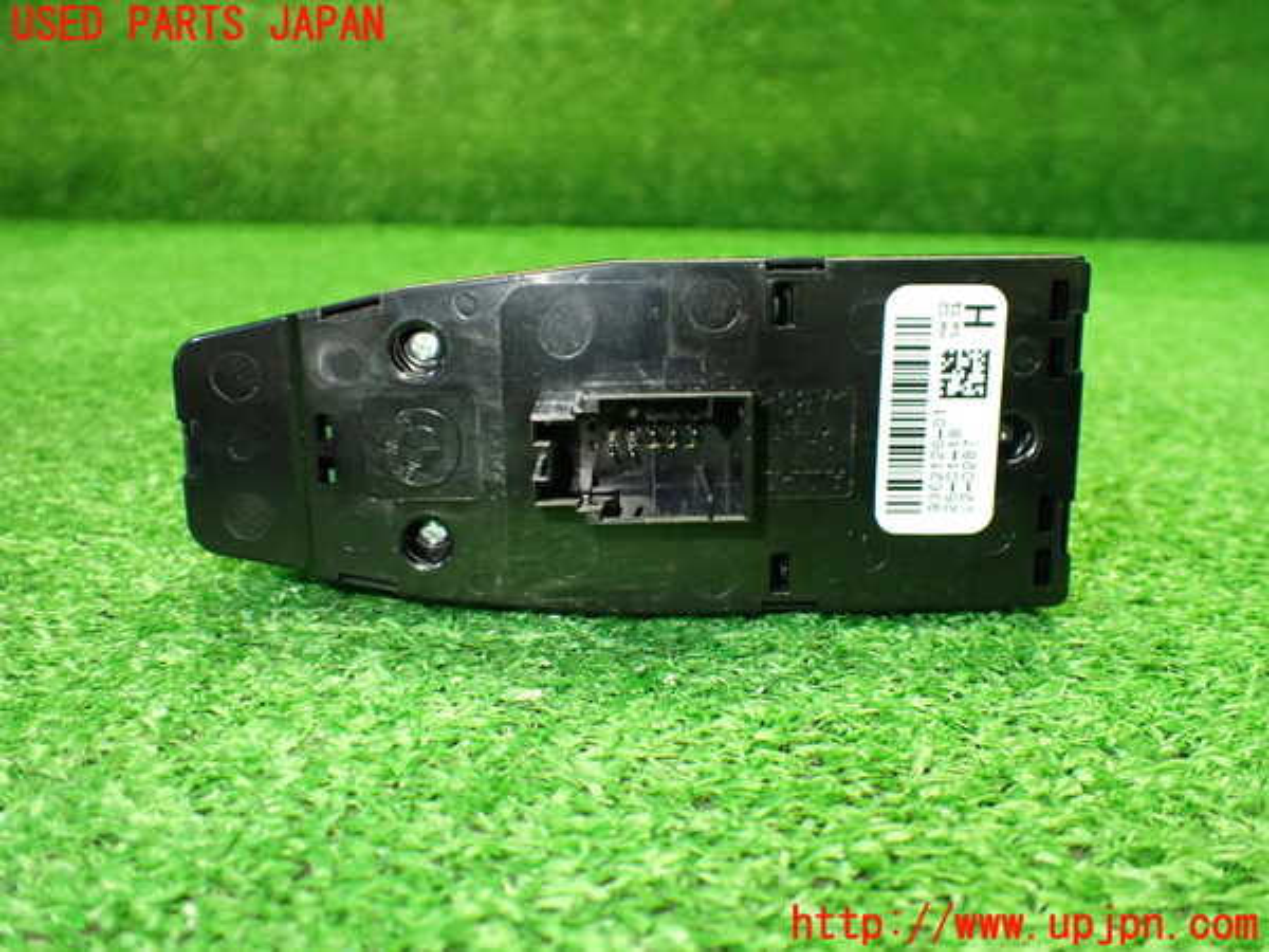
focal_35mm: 30
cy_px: 476
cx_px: 634
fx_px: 1100
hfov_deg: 60.0
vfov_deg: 46.8
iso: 800
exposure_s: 1/100
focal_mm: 5.4
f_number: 2.3
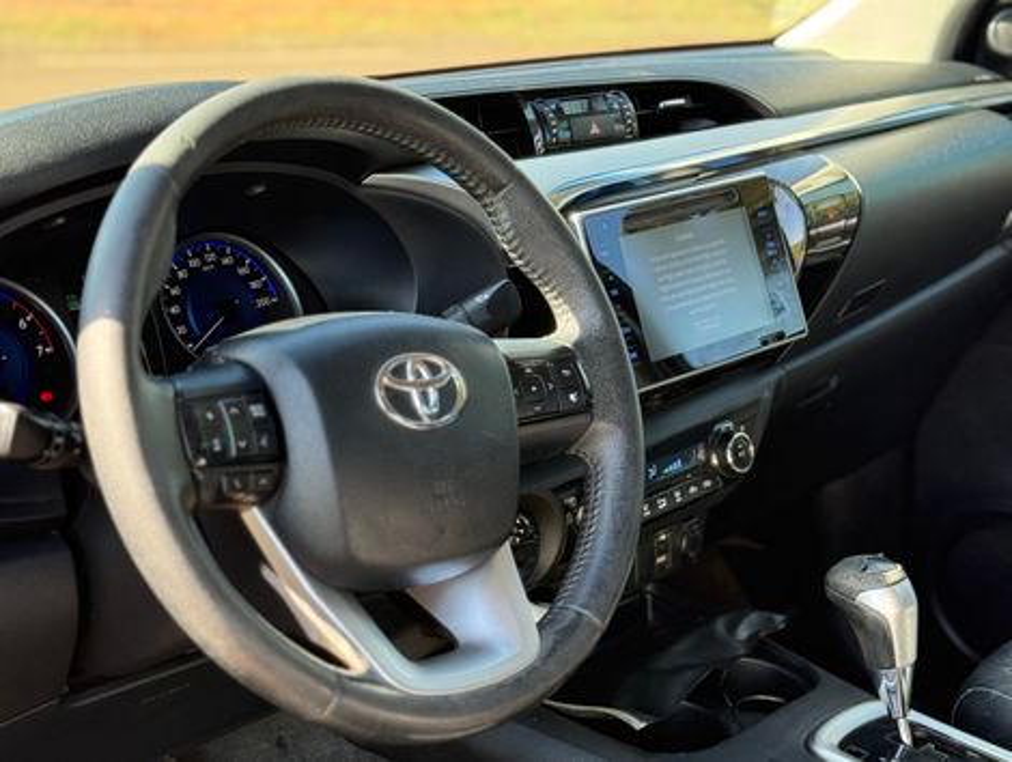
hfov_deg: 39.6
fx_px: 1405
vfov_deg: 30.3
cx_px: 506
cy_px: 381
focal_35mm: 48
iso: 200
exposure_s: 1/185
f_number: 1.78
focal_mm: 6.76
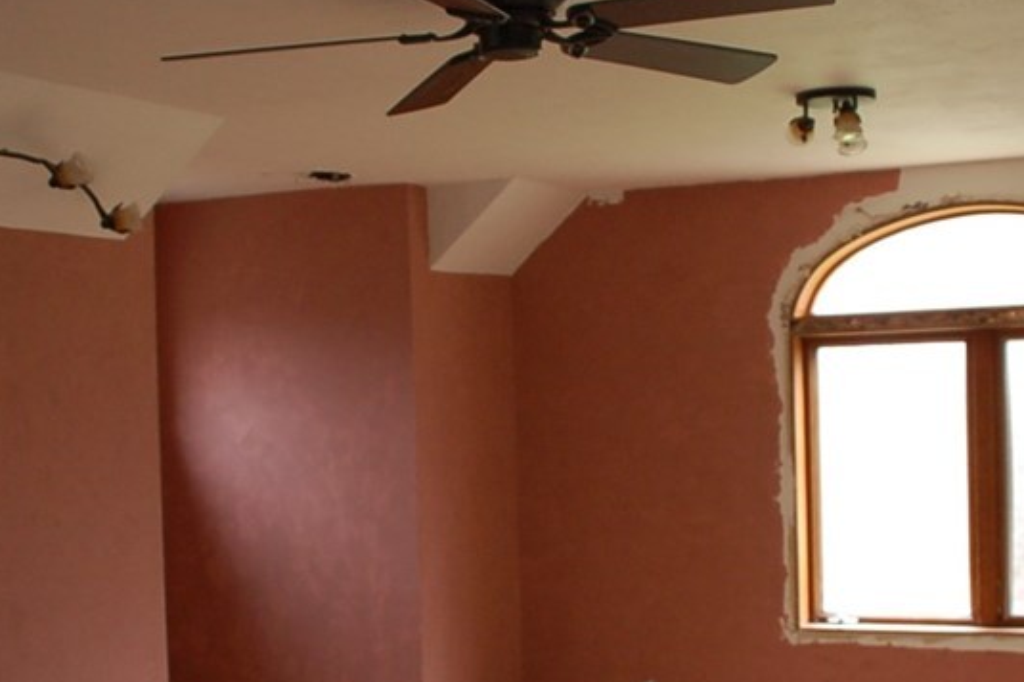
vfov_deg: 20.2
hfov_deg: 30.0
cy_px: 452
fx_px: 1905
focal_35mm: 67
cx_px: 598
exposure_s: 1/13
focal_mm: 22
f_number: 3.8
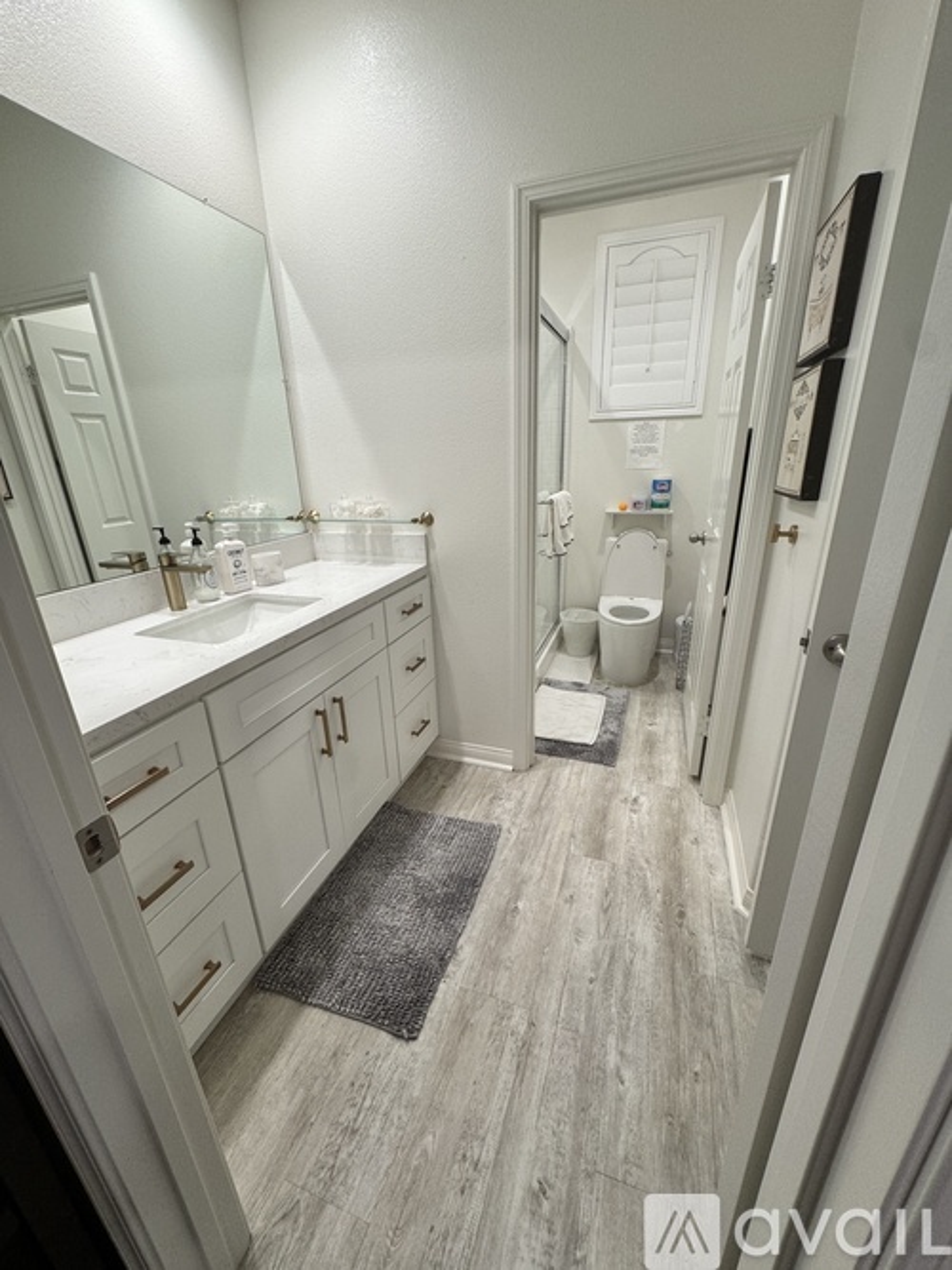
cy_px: 635
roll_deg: +1.7
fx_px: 514
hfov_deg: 85.7
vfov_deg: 102.1
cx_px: 476
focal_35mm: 14
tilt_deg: -20.0
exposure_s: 1/120
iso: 125
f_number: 2.2
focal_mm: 2.22
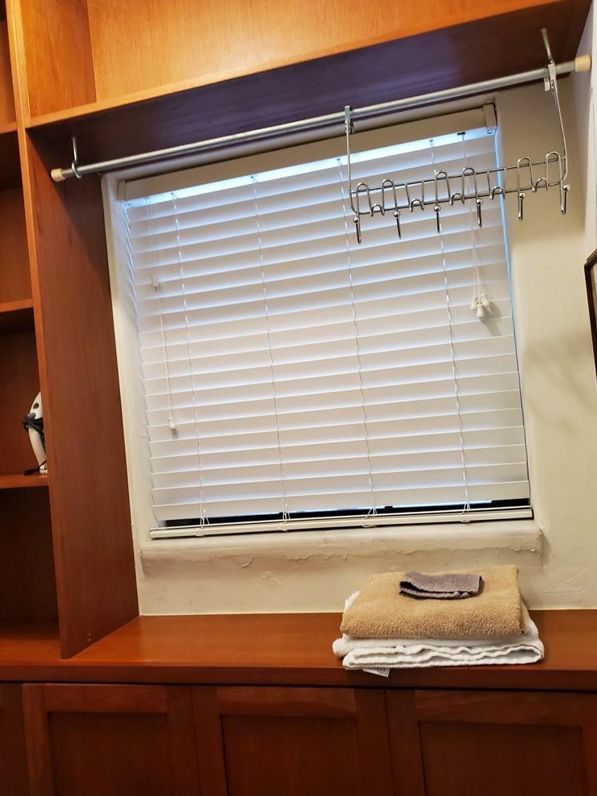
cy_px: 404
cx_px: 301
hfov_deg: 51.4
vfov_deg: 65.3
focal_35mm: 27
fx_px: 621
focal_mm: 4.3
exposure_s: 1/40
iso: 200
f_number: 1.5
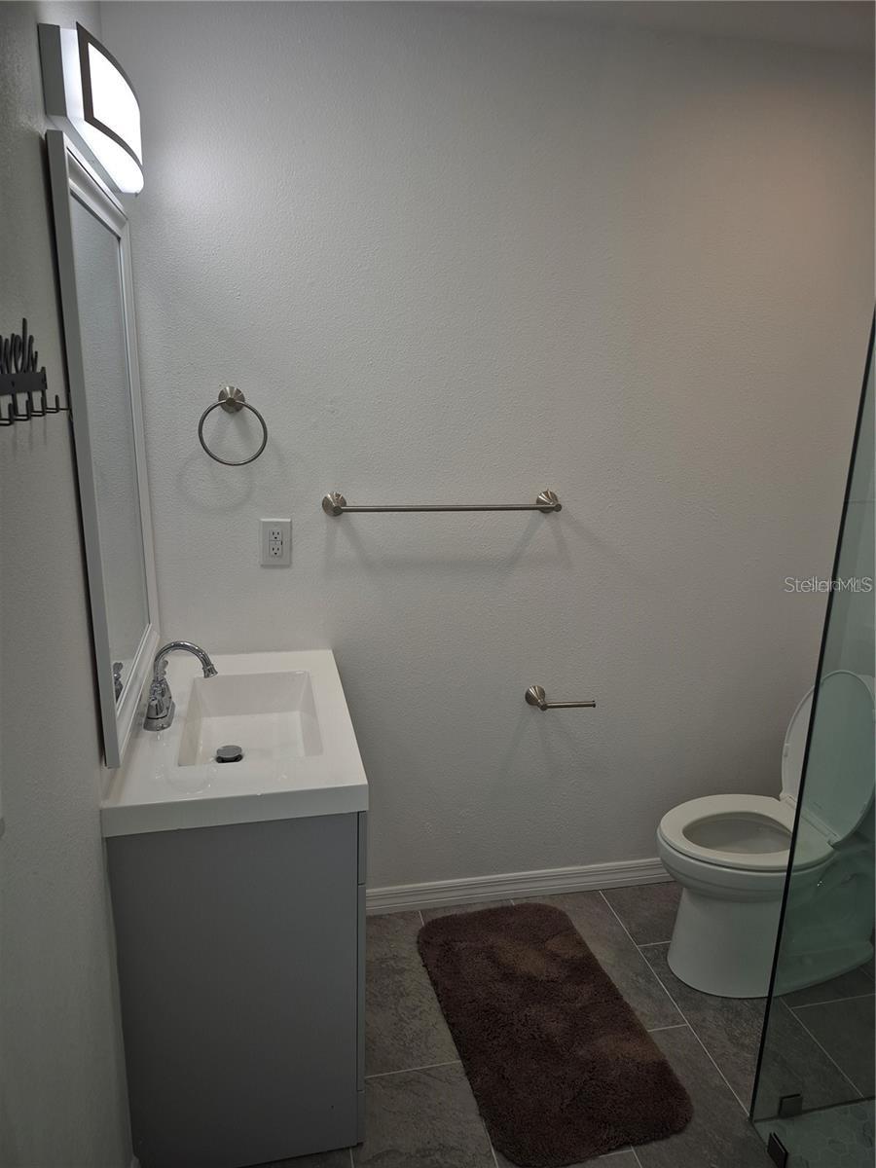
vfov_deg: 73.9
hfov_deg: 58.9
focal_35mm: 23
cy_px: 584
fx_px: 776
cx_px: 438
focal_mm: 5.4
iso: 32
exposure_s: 1/120
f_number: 1.8
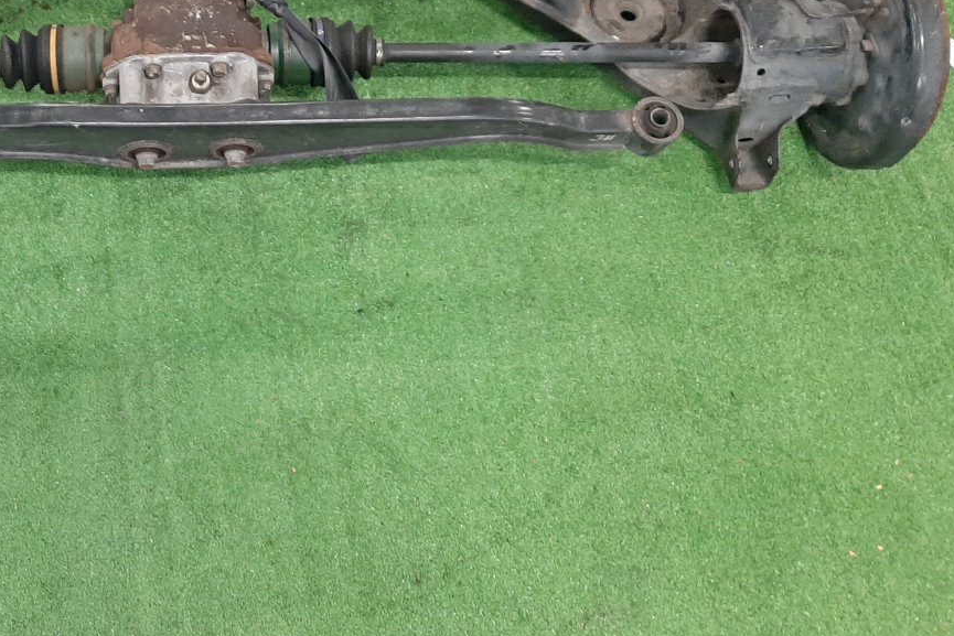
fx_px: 1193
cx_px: 191
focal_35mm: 45
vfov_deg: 29.3
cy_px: 141
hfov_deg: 41.7
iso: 189
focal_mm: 3.93
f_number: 1.7
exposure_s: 1/25
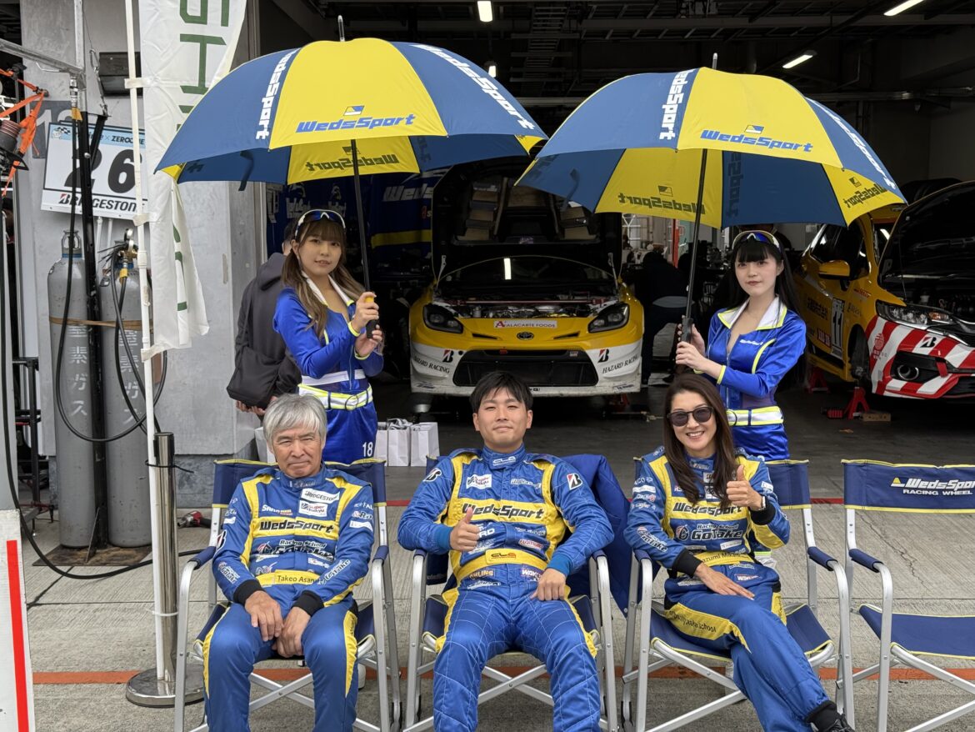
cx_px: 488
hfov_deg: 39.6
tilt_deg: -6.1
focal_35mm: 48
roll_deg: +0.4
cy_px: 366
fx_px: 1352
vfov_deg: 30.3
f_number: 1.78
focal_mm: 6.76
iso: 100
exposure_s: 1/509
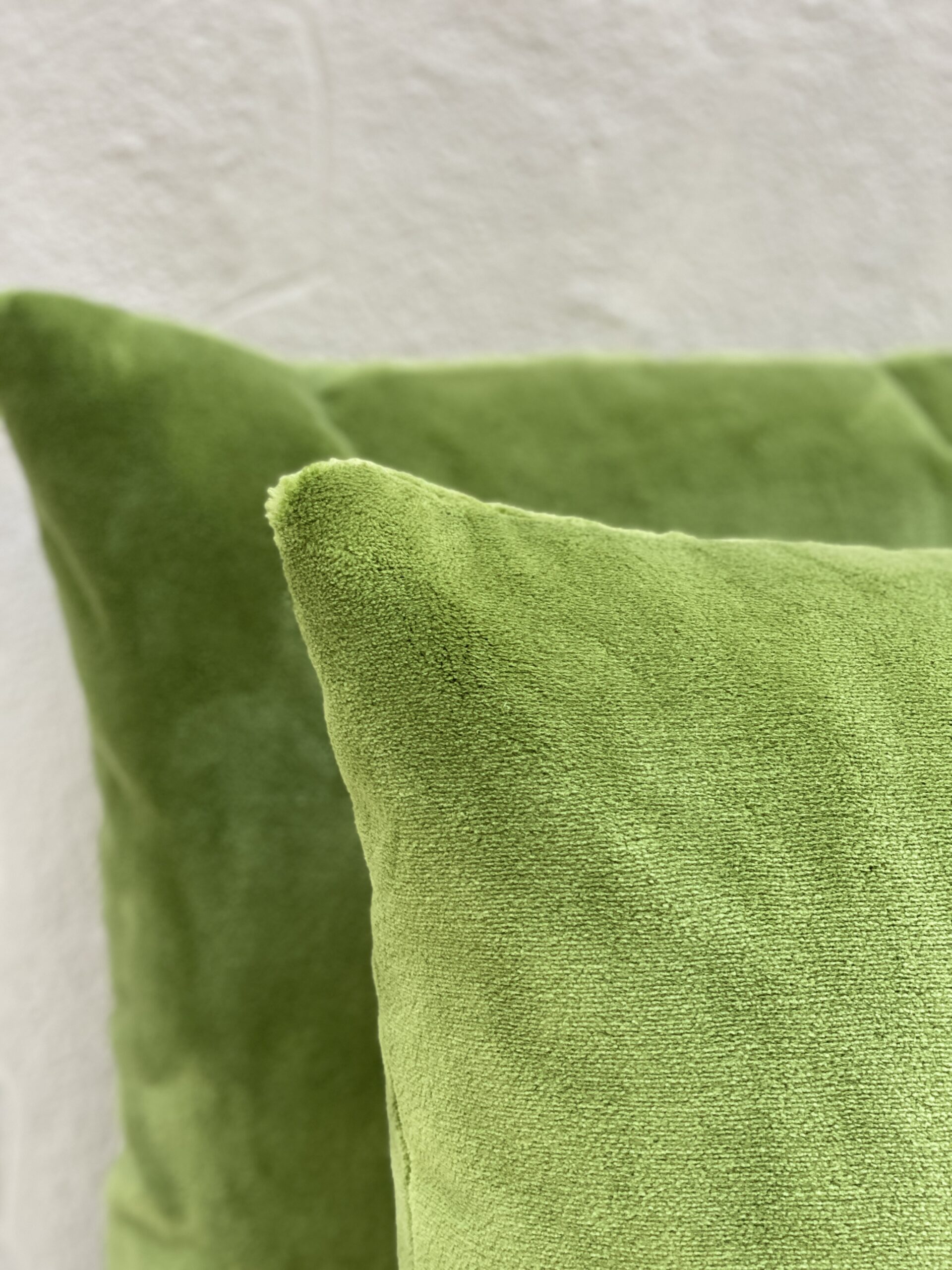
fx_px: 1907
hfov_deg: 28.0
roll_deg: -3.0
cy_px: 635
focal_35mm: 52
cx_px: 476
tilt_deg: -17.5
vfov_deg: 36.8
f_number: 2
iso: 80
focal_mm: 6
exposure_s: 1/122
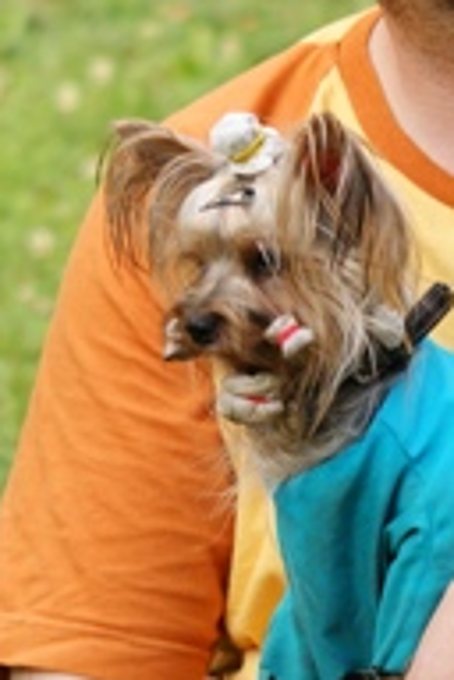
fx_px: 5320
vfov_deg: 7.3
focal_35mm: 281
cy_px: 227
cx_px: 504
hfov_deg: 4.9
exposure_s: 1/200
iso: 100
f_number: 5
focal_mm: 75
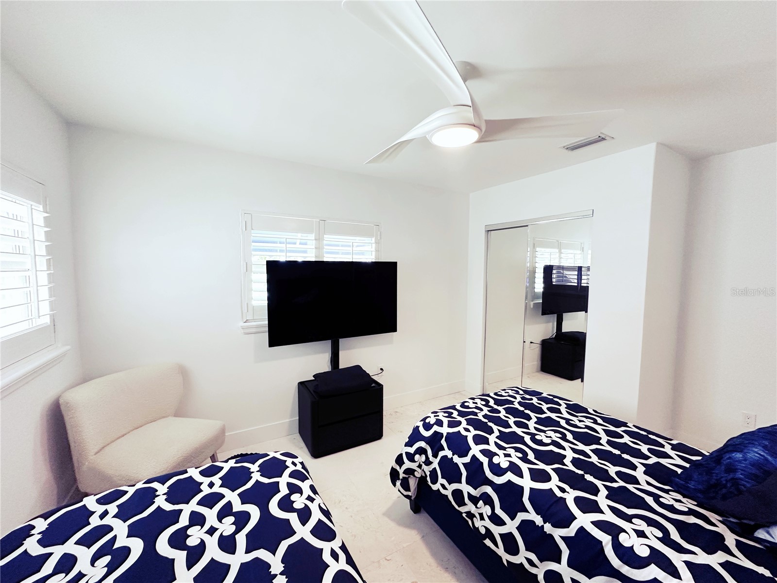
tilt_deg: -4.1
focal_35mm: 14
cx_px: 388
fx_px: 314
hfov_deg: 102.1
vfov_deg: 85.7
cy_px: 292
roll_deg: -1.1
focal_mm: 2.22
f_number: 2.2
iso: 250
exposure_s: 1/60
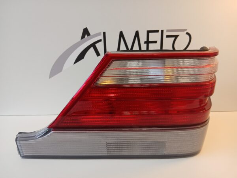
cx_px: 118
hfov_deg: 67.3
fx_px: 178
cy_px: 89
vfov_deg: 53.1
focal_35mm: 26
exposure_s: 1/50
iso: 50
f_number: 1.8
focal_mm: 3.98
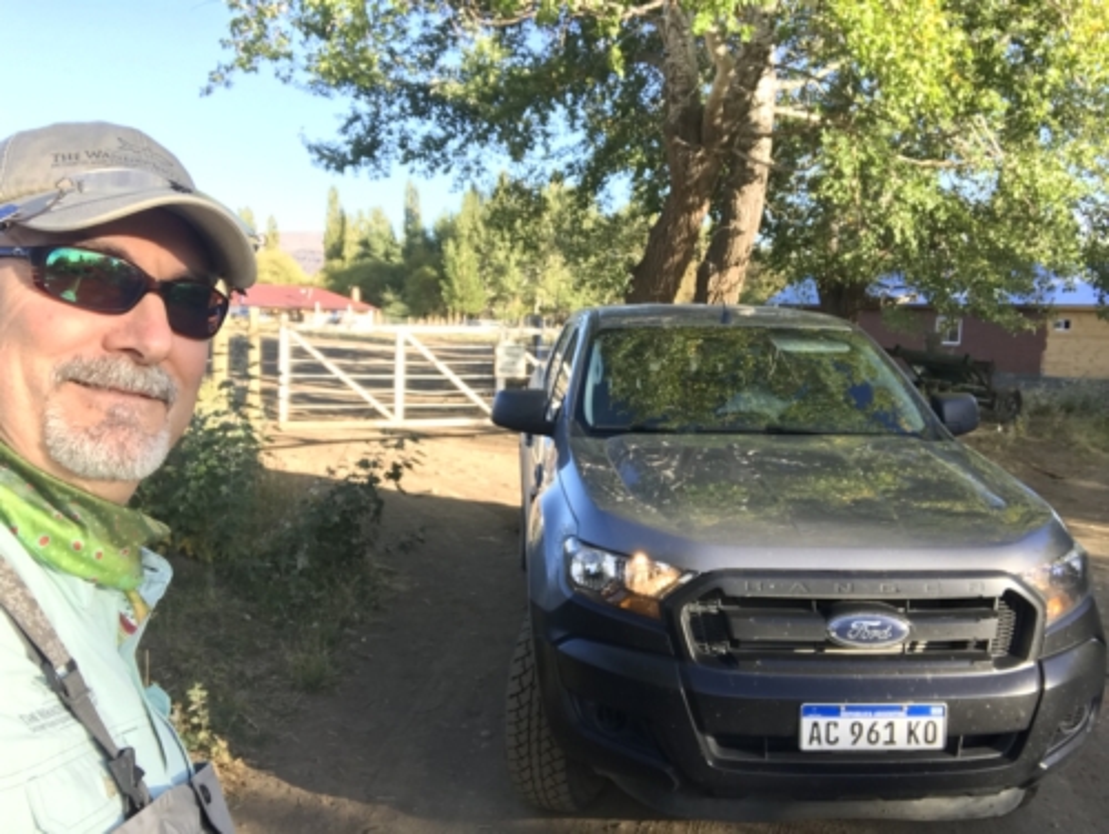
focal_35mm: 32
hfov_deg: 56.8
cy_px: 417
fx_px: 1026
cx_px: 554
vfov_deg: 44.2
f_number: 2.2
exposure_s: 1/101
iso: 25
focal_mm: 2.87
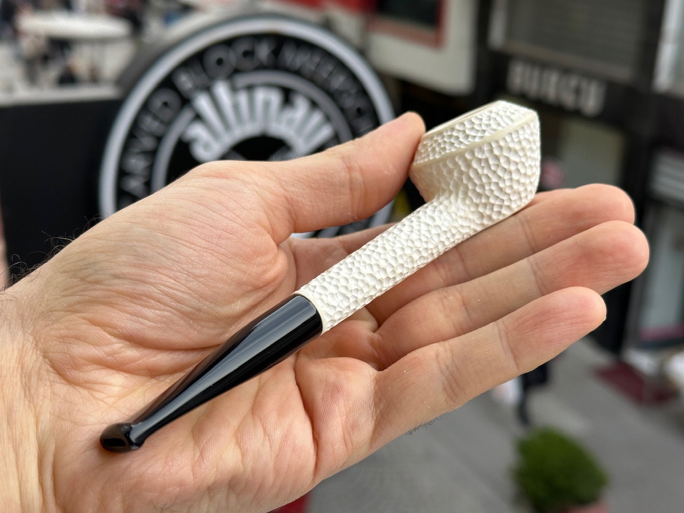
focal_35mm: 48
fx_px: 948
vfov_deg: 30.3
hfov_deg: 39.7
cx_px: 342
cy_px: 256
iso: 64
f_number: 1.78
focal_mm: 6.86
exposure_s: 1/496
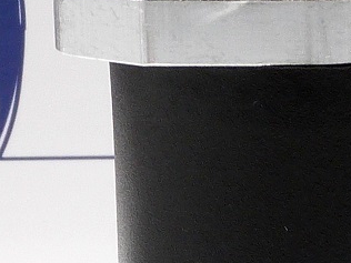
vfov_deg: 2.3
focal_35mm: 651
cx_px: 71
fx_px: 6601
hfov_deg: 3.0
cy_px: -103
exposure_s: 1/100
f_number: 3.5
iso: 100
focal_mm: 18.6
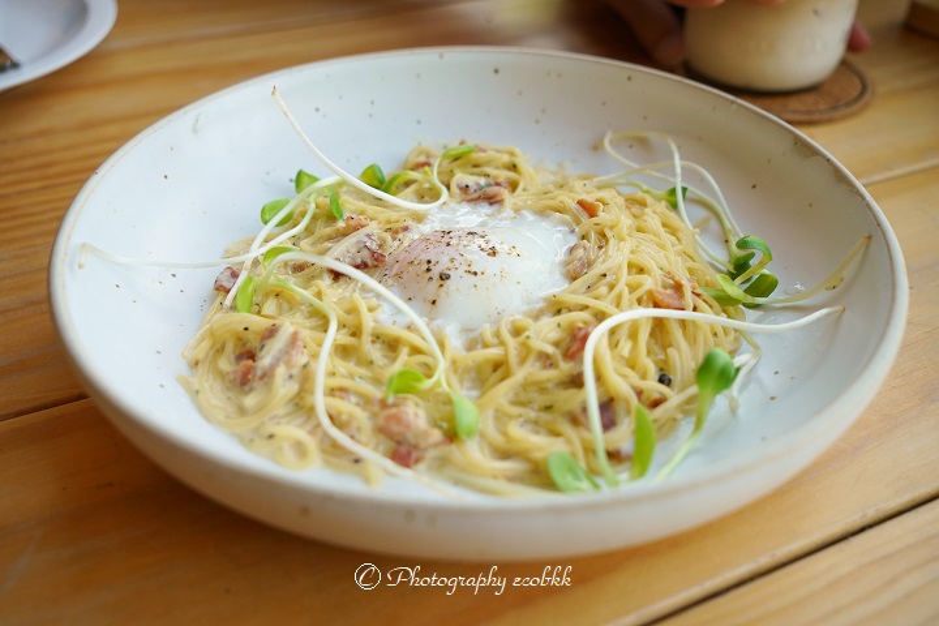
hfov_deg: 55.8
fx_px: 887
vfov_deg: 38.9
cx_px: 470
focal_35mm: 34
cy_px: 313
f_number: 5
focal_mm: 34
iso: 640
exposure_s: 1/400
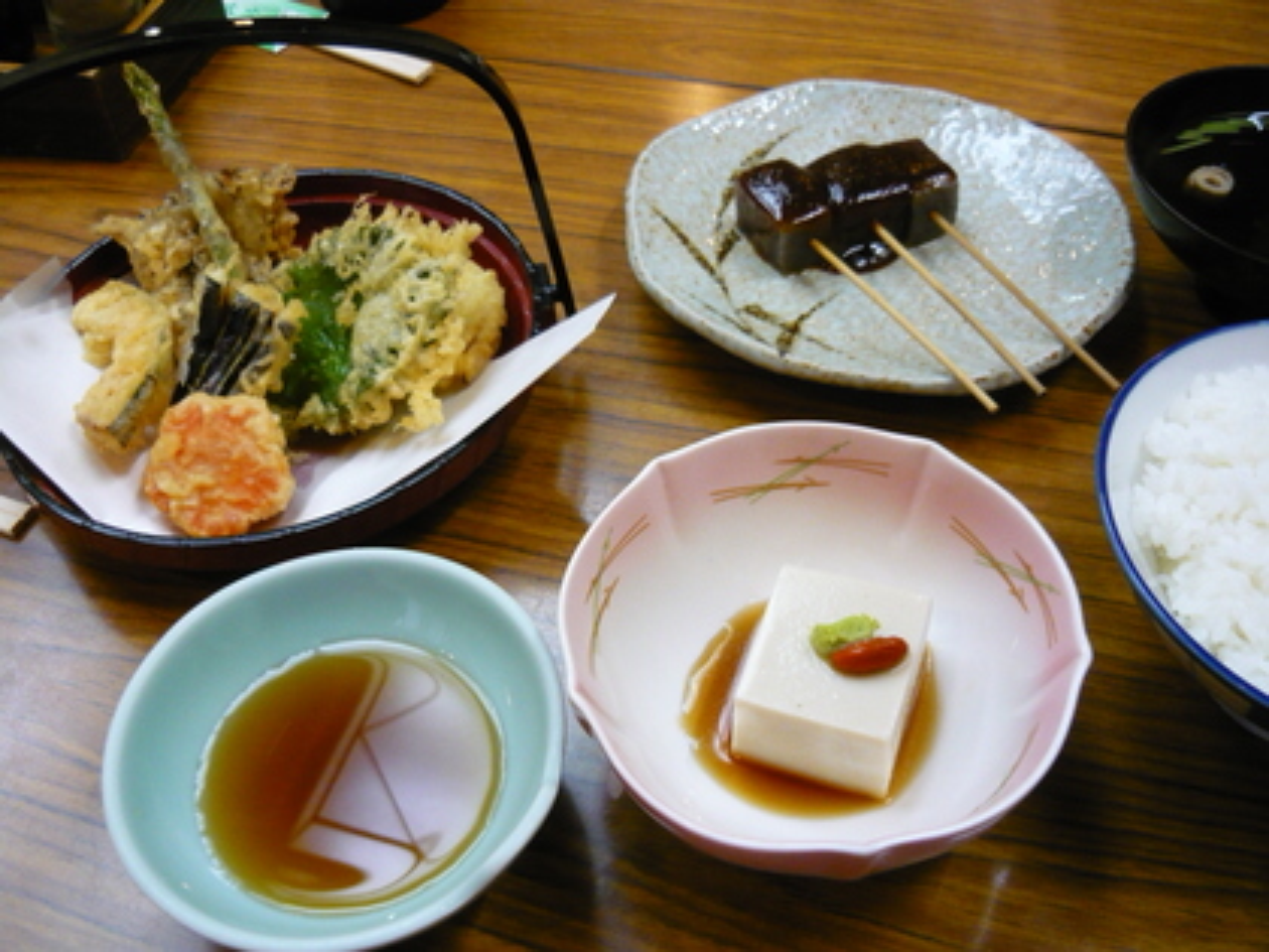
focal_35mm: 33
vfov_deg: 42.9
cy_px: 476
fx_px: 1210
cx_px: 634
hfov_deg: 55.4
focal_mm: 5.5
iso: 400
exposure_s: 1/25
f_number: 2.8
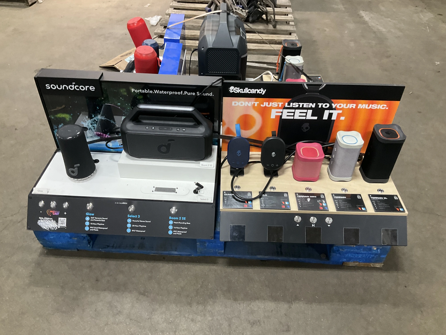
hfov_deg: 61.7
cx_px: 223
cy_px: 168
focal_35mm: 29
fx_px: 374
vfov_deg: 48.2
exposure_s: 1/40
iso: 200
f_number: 1.8
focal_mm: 3
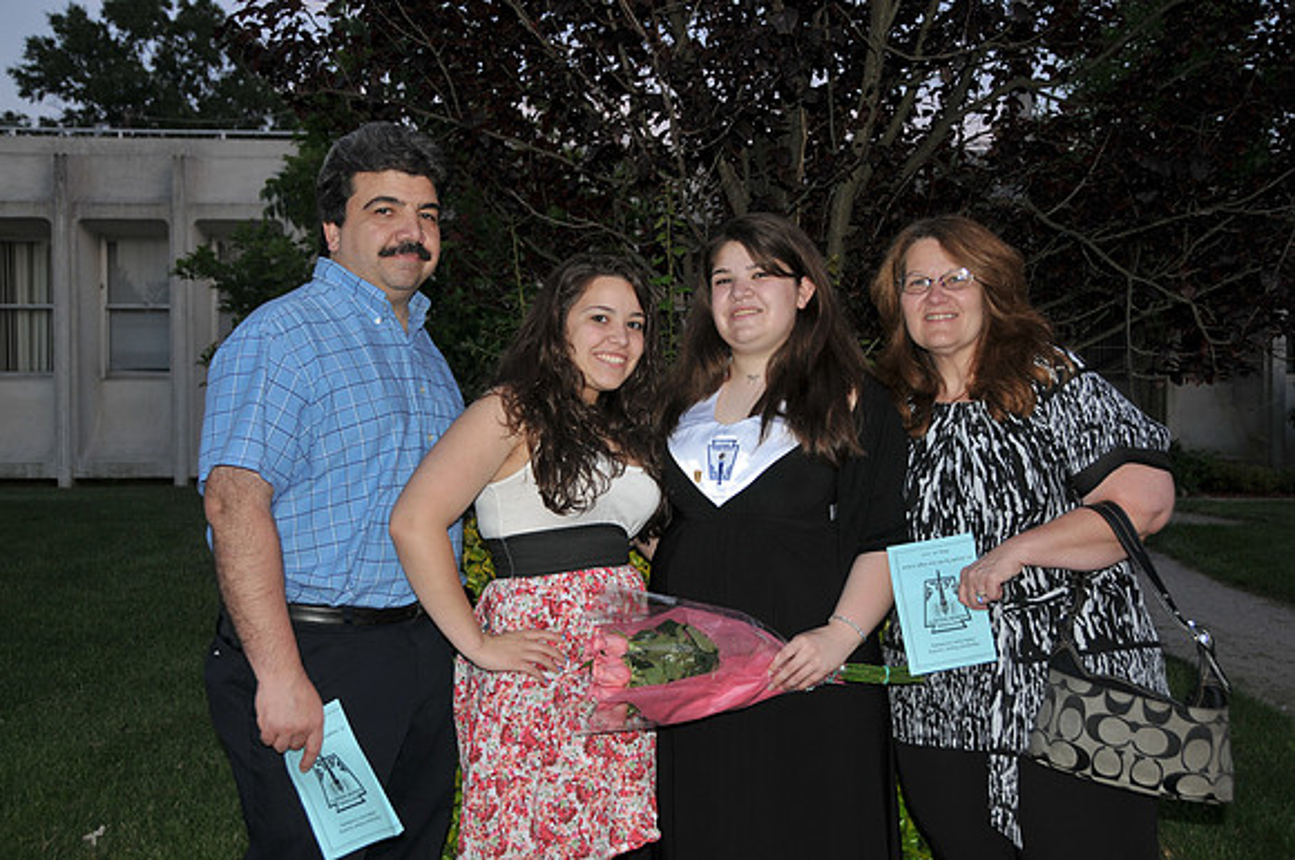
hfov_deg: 53.2
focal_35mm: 36
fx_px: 1293
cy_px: 430
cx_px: 648
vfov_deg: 36.8
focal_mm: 24
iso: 200
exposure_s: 1/60
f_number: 3.8
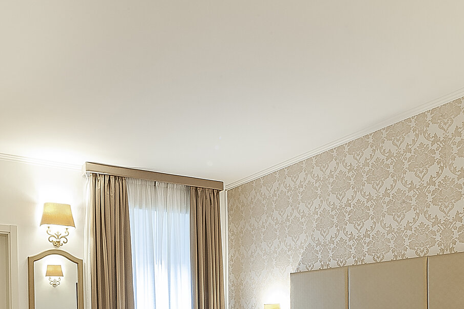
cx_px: 151
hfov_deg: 54.6
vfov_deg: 34.7
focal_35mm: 34
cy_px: 319
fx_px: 438
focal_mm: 15
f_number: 19
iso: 200
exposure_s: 6
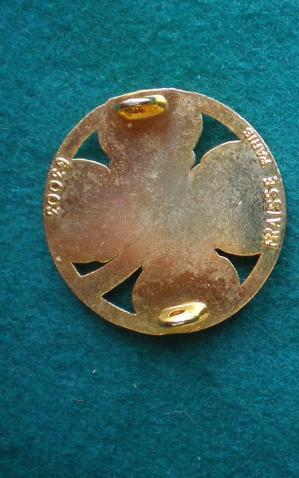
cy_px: 221
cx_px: 287
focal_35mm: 58
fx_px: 756
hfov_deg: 21.7
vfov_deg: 35.1
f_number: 3.1
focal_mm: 6.3
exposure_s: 1/50
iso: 250
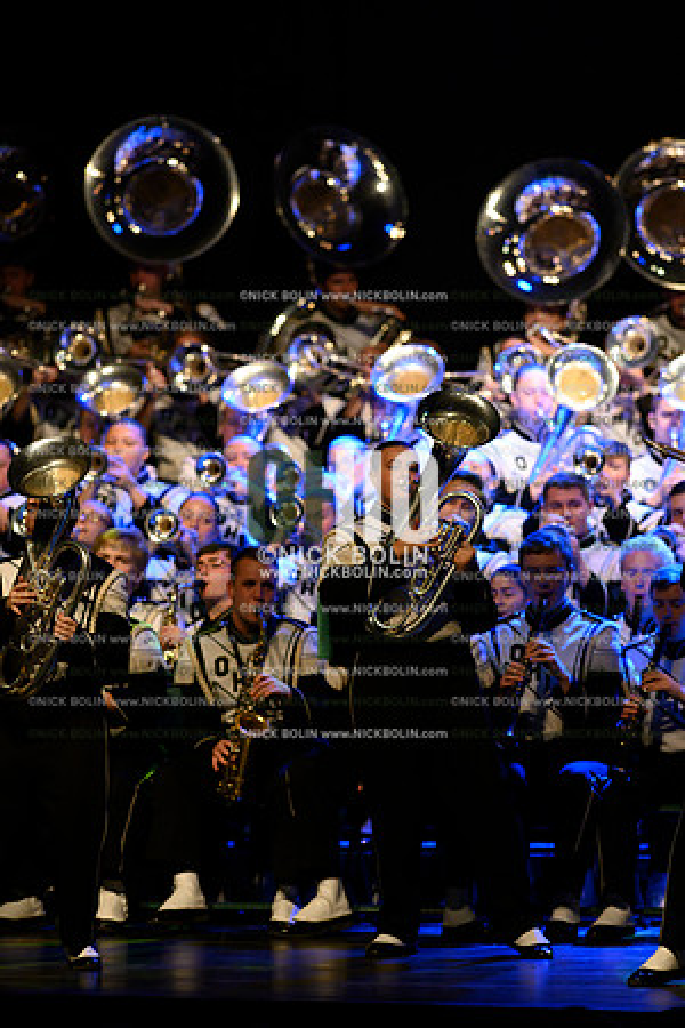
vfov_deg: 6.9
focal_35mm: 300
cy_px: 514
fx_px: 8562
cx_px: 342
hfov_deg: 4.6
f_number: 4
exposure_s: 1/500
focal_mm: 300
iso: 5000
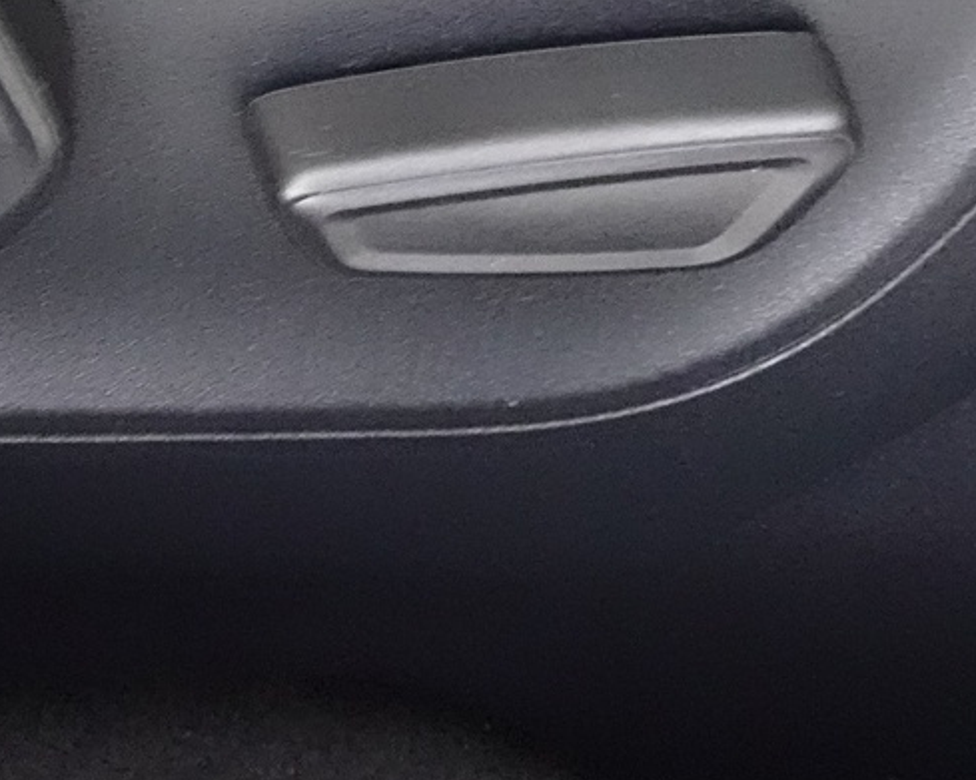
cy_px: -16
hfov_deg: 26.3
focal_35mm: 69
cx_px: 36
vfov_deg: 21.3
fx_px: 1993
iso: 2000
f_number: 3.5
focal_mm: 4.25
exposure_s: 1/4
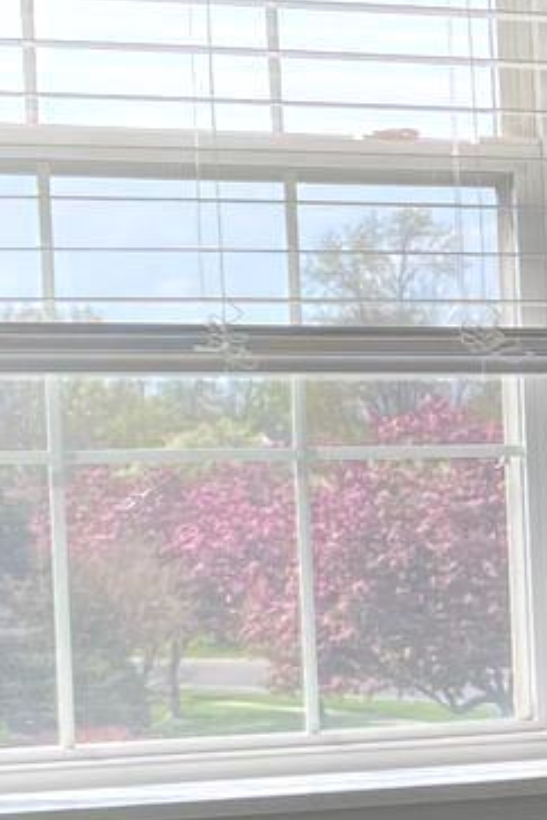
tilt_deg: -1.8
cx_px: 1171
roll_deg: +2.0
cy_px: 685
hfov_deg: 8.5
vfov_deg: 13.4
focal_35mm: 152
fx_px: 3461
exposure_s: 1/724
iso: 32
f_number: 1.8
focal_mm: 4.25
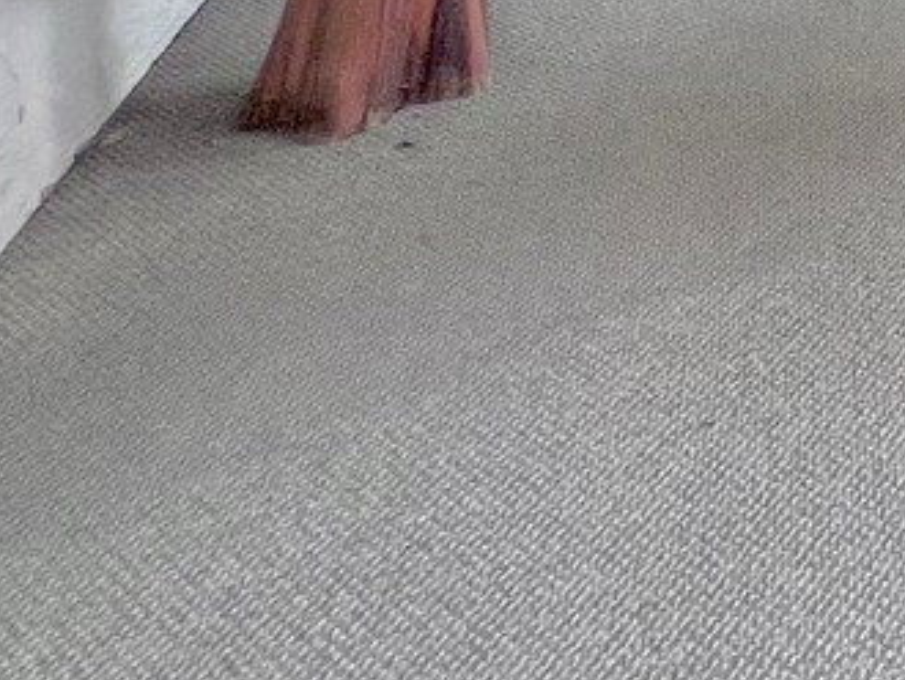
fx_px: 1648
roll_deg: +0.3
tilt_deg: +1.6
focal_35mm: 63
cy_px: -754
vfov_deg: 16.4
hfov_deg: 17.0
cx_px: 1991
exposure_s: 1/132
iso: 32
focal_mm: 1.57
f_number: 1.8
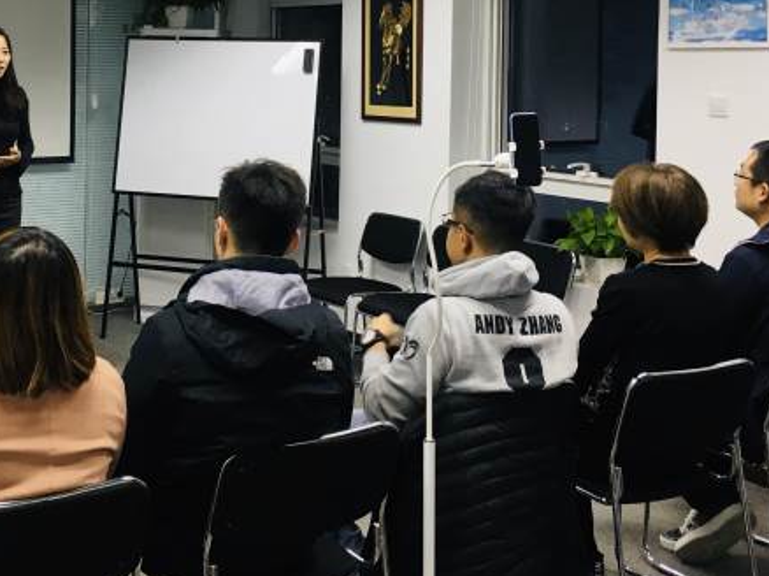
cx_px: 270
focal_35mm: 53
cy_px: 102
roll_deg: +0.0
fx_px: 1177
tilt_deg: -2.1
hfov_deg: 35.9
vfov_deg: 26.9
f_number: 2.2
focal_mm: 4.15
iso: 64
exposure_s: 1/33
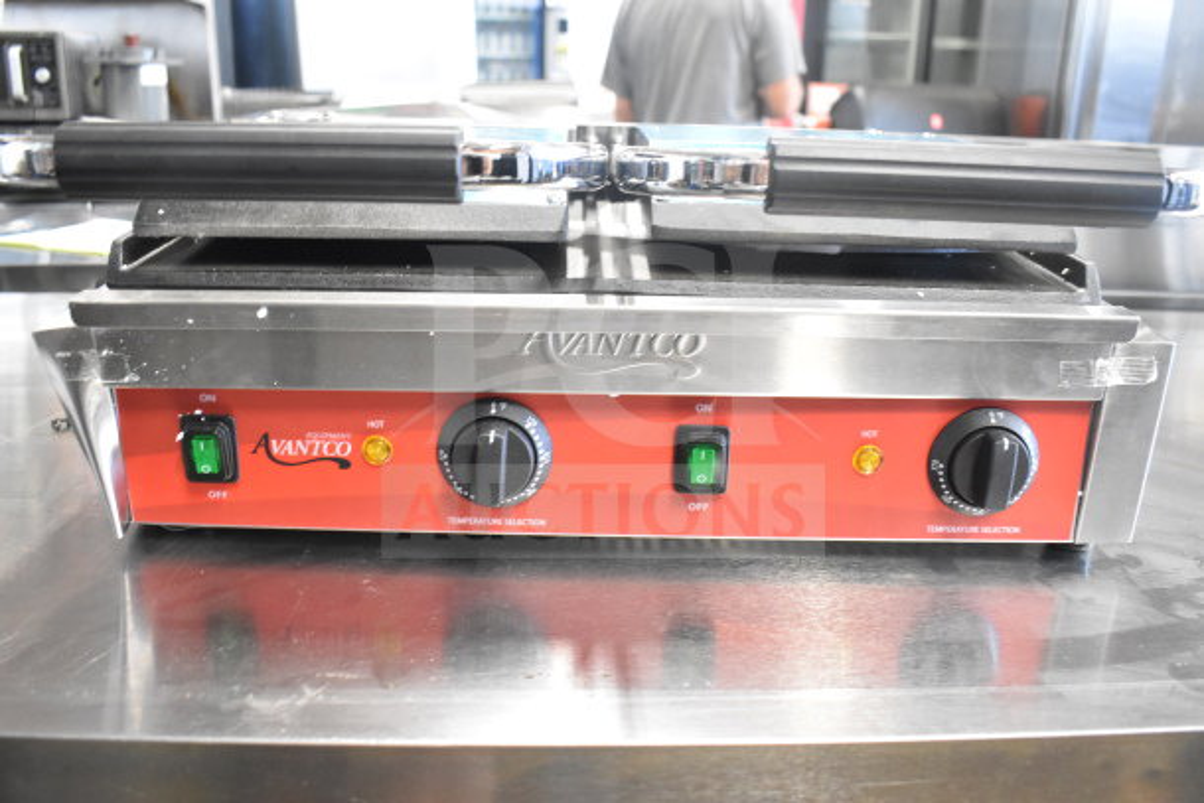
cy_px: 402
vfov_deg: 43.6
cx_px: 602
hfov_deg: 61.9
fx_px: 1004
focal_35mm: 30
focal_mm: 20
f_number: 3.5
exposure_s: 1/30
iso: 4000
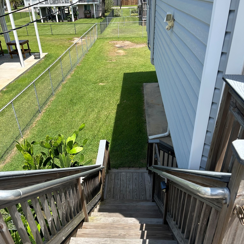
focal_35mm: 31
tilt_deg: -33.4
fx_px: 247
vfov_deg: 51.7
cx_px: 122
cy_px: 158
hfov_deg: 52.5
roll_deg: +1.0
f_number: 1.5
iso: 50
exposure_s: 1/2632
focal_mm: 5.7
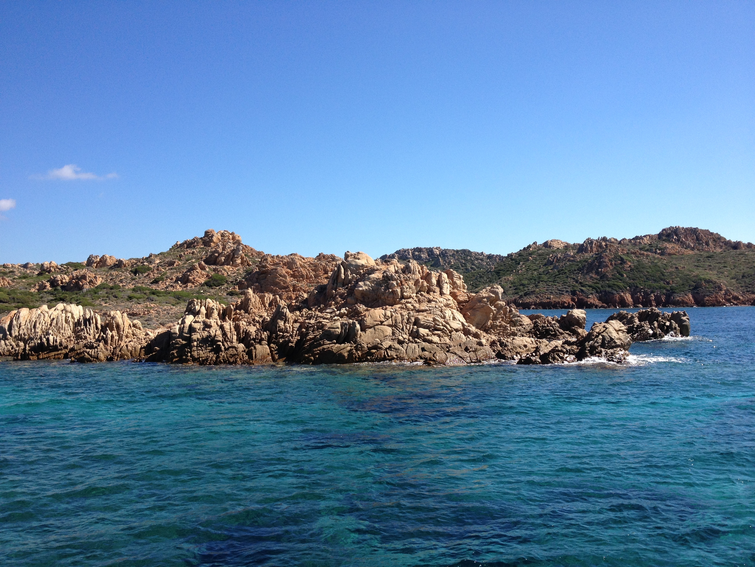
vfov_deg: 40.7
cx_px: 378
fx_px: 763
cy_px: 284
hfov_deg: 52.6
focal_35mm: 35
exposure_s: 1/1577
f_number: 2.4
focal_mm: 4.28
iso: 64
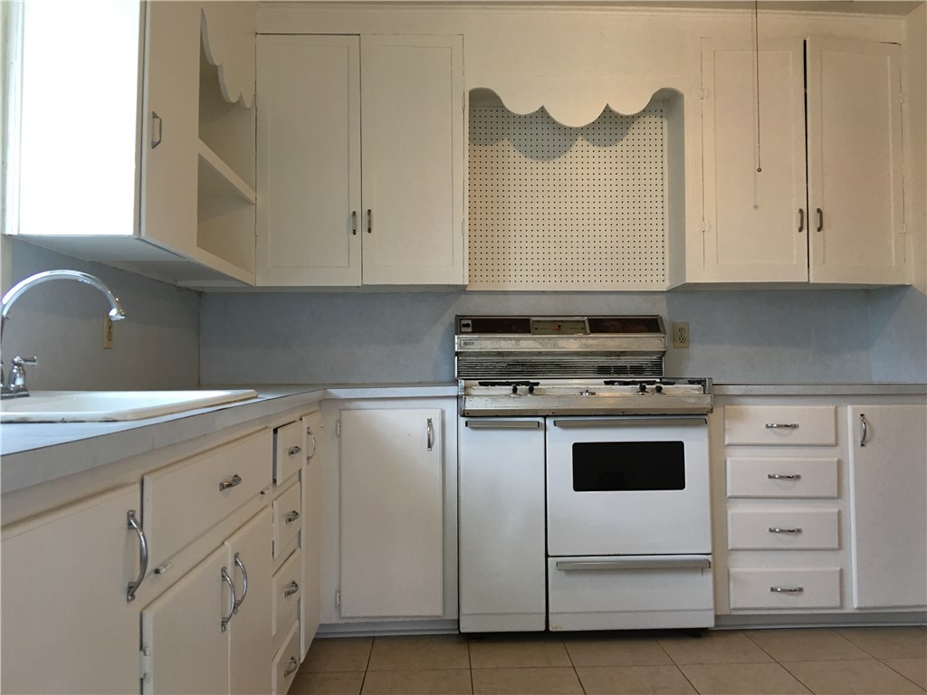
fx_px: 777
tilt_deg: +1.2
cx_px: 464
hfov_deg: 61.7
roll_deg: +0.2
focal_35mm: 29
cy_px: 348
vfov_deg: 48.2
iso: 40
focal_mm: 4.15
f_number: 2.2
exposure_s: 1/30
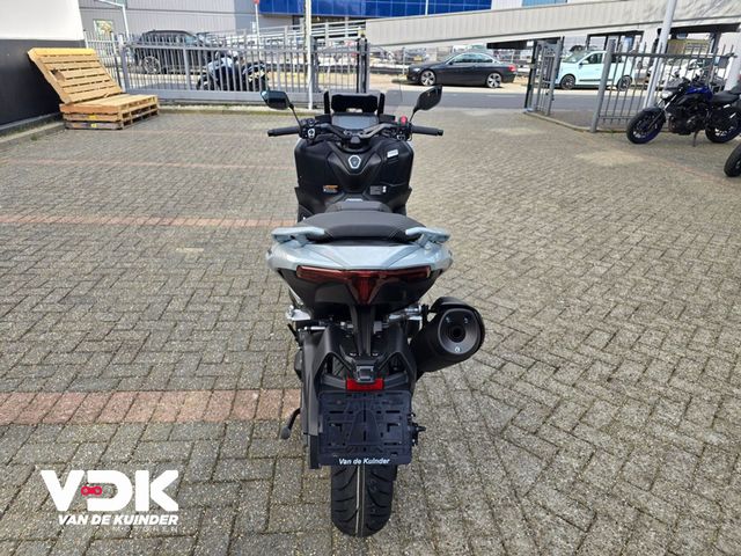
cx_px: 370
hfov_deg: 73.9
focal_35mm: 23
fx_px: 492
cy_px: 278
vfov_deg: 58.9
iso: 12
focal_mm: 6.3
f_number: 1.7
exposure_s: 1/238
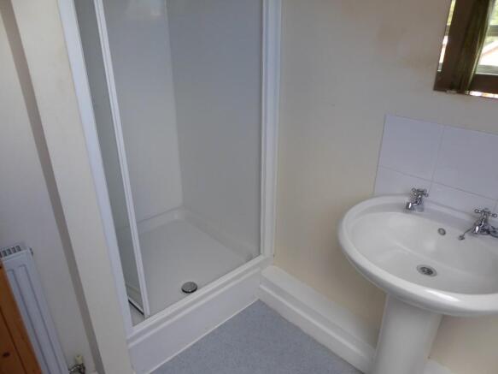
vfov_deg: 54.9
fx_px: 360
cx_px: 249
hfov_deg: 69.4
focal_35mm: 25
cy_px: 187
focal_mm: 4.3
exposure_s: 1/60
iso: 125
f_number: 3.3
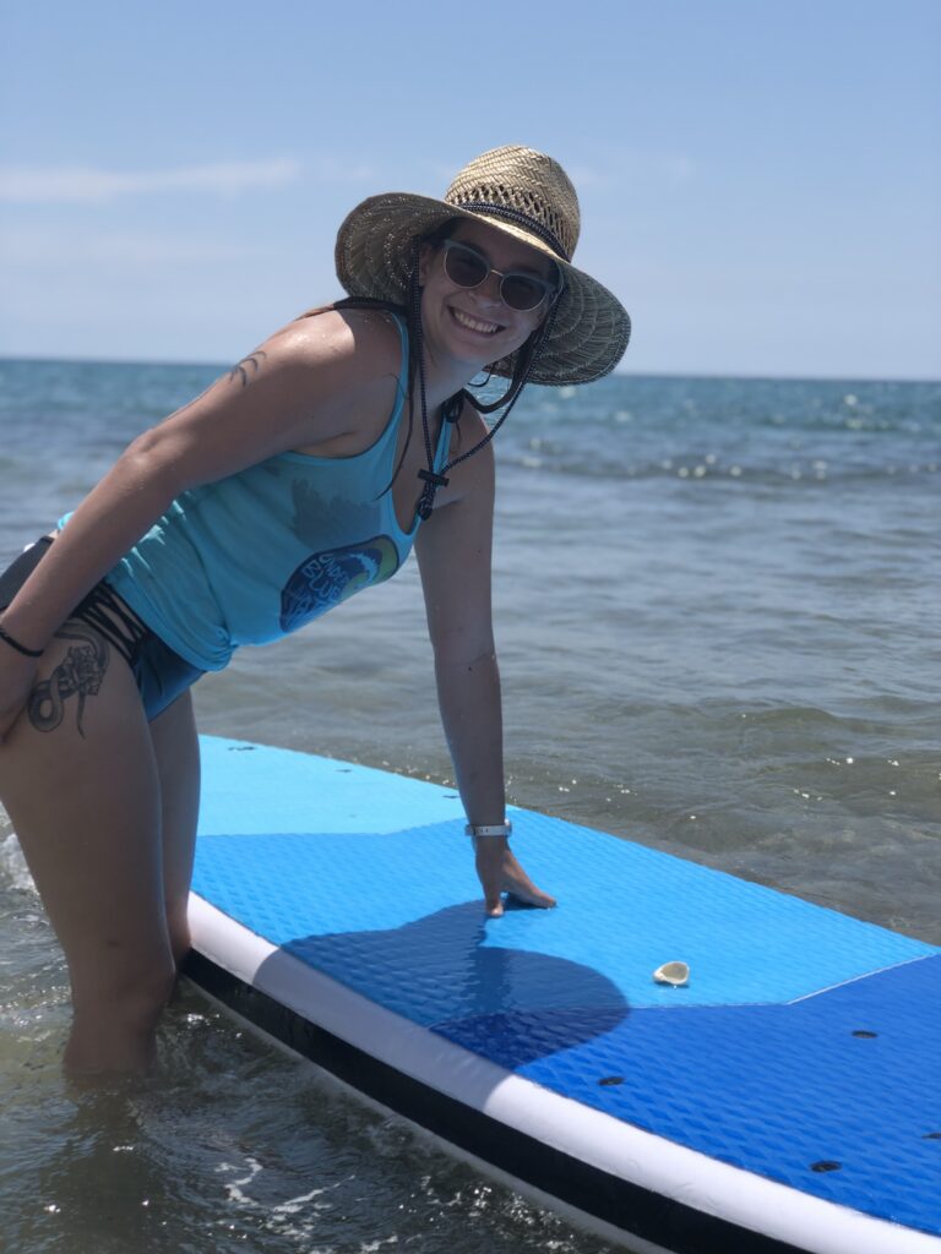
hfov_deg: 25.7
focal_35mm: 57
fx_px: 2066
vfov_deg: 33.8
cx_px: 470
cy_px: 627
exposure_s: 1/941
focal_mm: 6.6
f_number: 2.8
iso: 20
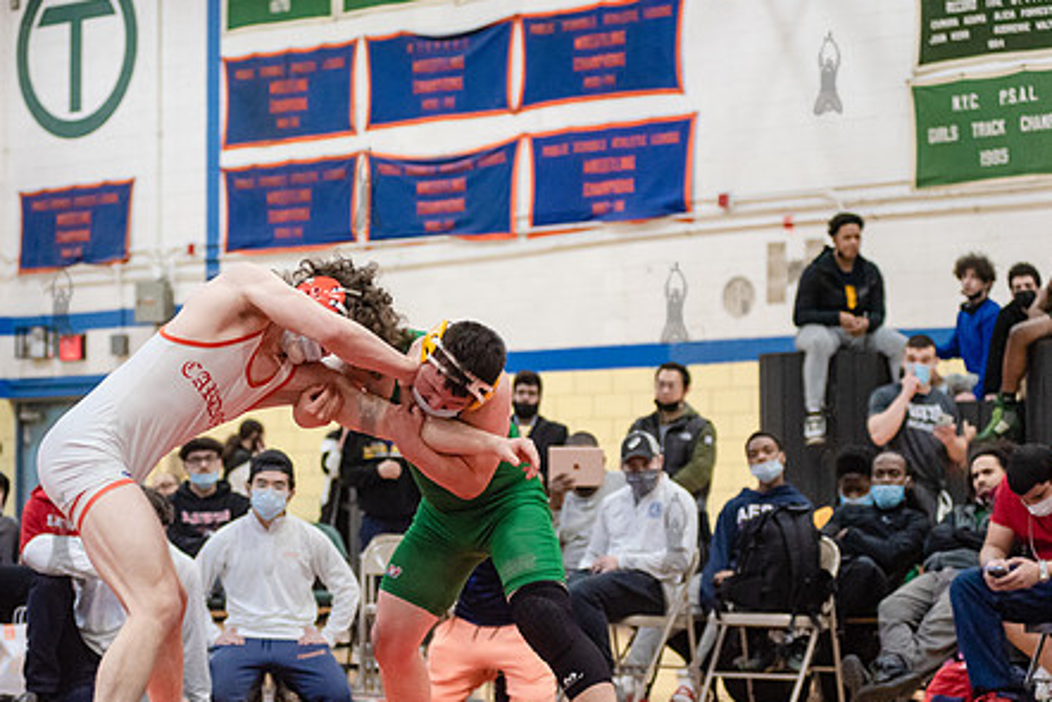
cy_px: 418
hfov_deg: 19.4
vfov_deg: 13.0
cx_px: 367
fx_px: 3069
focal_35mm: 105
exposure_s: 1/400
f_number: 3.5
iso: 4000
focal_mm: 80
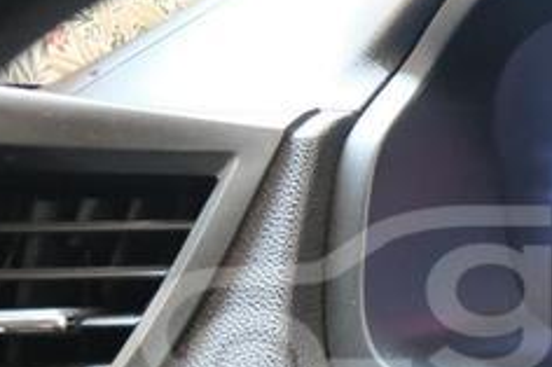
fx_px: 1195
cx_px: 898
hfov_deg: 20.8
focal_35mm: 78
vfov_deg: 17.3
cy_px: 293
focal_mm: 15
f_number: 3.5
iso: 6400
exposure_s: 1/10
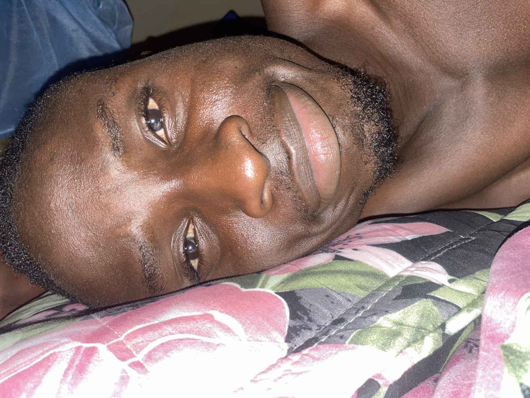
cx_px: 239
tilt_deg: -4.6
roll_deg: +35.7
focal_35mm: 30
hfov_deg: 59.8
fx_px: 459
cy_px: 170
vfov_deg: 46.7
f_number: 1.8
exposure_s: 1/26
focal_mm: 4.25
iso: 50
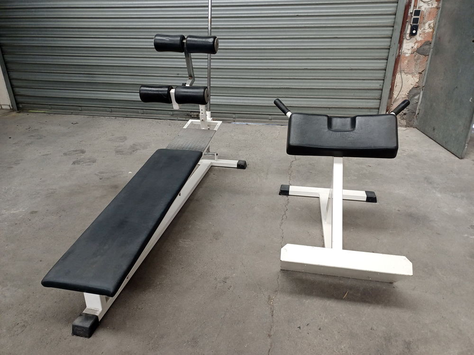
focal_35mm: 25
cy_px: 178
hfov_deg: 69.4
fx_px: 342
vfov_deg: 54.9
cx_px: 237
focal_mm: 4.65
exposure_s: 1/50
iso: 125
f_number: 1.8
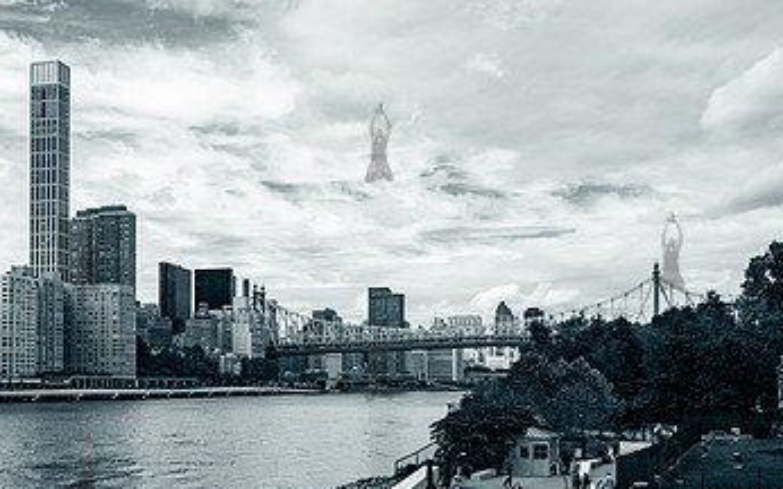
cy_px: 361
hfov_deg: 47.2
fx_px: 896
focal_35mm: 42
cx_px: 378
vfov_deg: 30.1
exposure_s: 1/1600
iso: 200
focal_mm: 24
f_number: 4.5
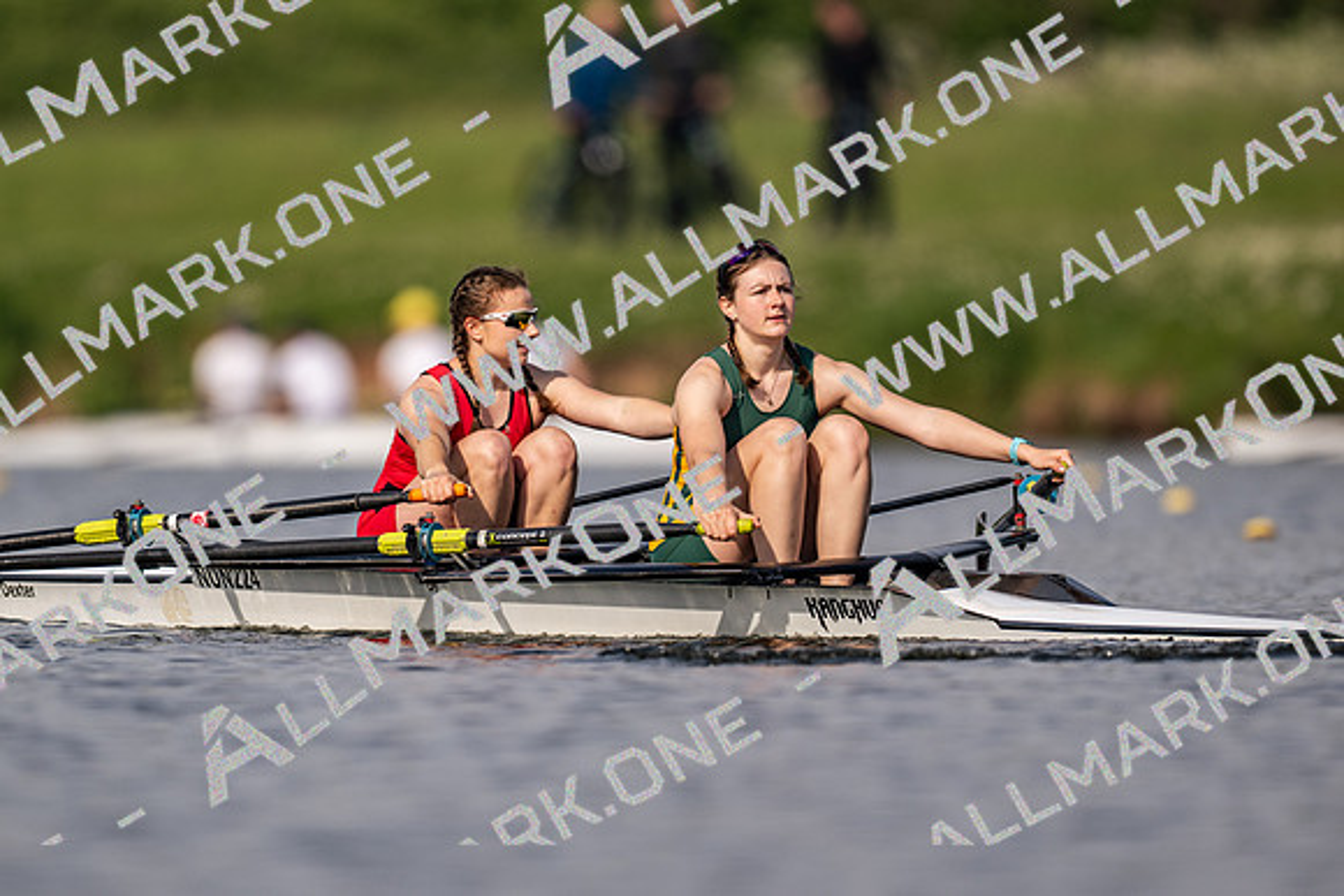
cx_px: 672
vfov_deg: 1.5
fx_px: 33624
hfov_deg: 2.3
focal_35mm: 900
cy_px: 448
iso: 200
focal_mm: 600
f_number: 4
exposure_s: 1/2500
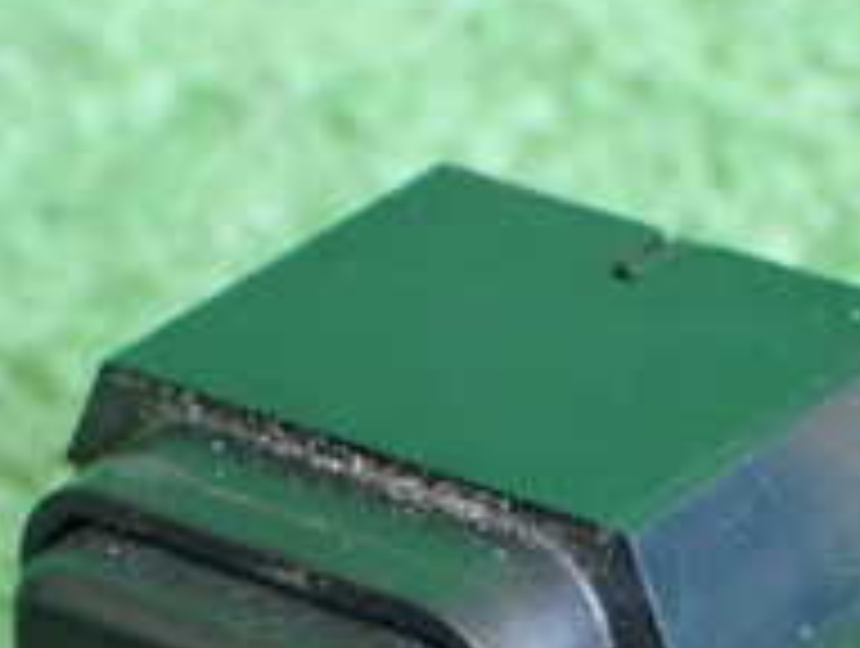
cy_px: 698
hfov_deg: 9.4
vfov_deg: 7.1
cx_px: 554
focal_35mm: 210
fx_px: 5227
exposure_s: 1/60
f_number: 3.8
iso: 1000
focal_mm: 11.88
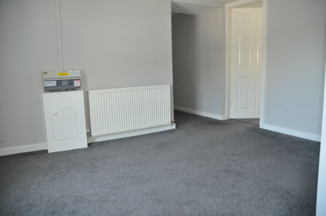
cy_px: 108
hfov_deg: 67.4
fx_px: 244
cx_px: 163
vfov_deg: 47.8
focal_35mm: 27
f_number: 3.5
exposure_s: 1/60
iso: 800
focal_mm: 18
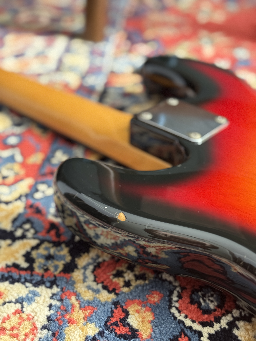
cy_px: 170
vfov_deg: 39.7
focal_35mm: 48
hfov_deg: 30.3
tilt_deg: -35.5
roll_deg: +0.6
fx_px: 473
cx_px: 128
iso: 800
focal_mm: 6.76
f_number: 1.78
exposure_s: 1/20
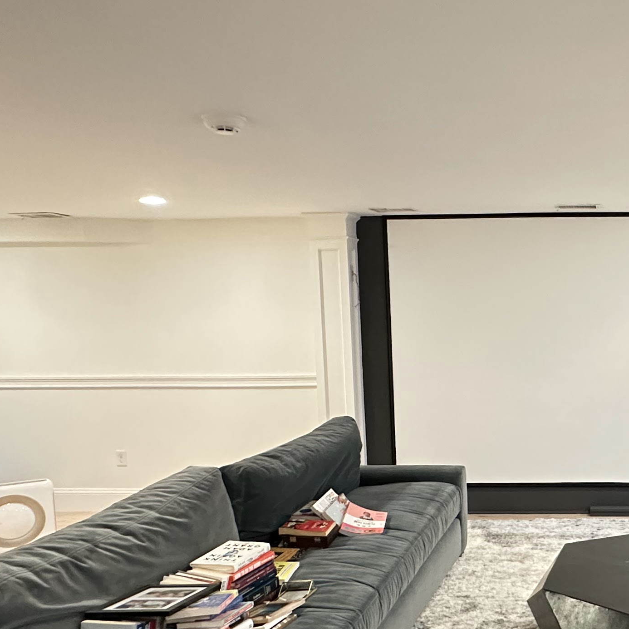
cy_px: 380
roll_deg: +0.2
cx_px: 590
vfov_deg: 45.8
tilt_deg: -5.8
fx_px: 740
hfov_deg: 41.6
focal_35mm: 36
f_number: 2.2
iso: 800
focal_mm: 2.22
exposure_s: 1/60
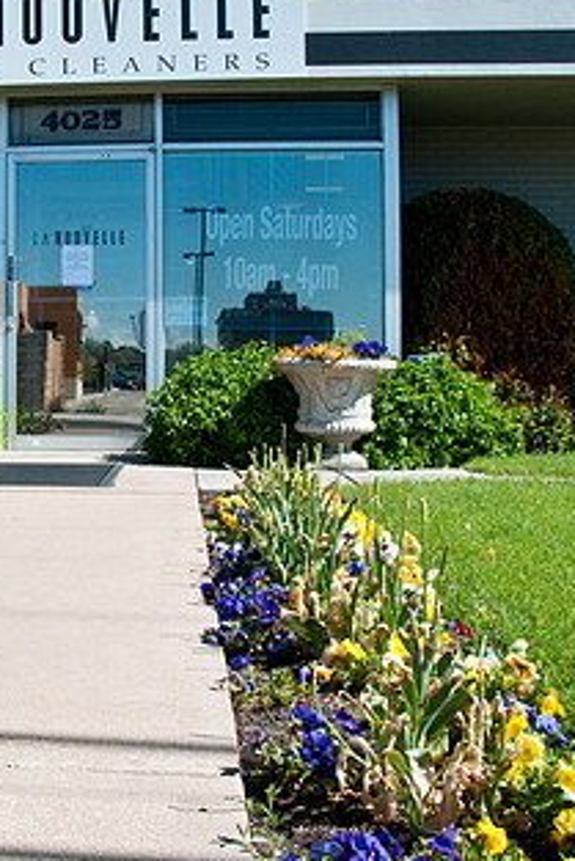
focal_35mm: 50
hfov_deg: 25.5
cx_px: -14
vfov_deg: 39.5
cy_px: 359
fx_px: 1197
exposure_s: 1/200
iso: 200
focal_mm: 18
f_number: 11
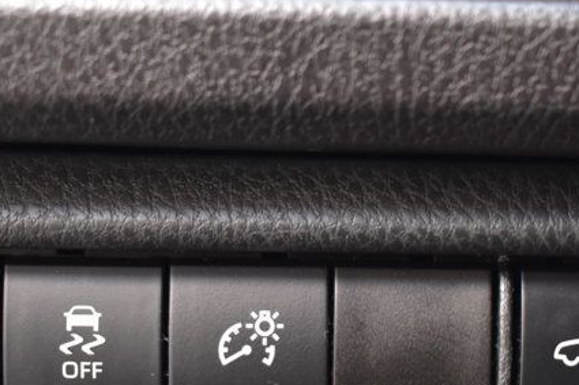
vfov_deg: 14.5
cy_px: 292
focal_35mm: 94
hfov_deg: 21.6
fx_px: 1511
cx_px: 380
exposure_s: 1/13
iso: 1600
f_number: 4
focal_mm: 26
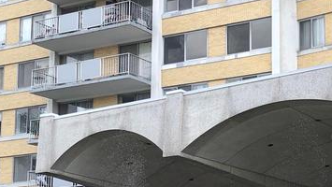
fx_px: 775
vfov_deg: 13.7
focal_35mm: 88
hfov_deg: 23.9
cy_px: 158
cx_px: 258
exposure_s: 1/350
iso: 20
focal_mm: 3.99
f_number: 1.8
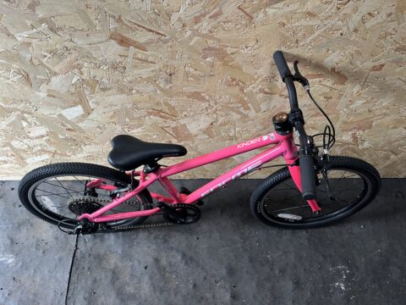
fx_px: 305
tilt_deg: -59.5
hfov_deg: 67.3
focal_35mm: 26
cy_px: 152
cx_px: 203
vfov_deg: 53.1
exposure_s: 1/68
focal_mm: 5.1
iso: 125
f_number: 1.6
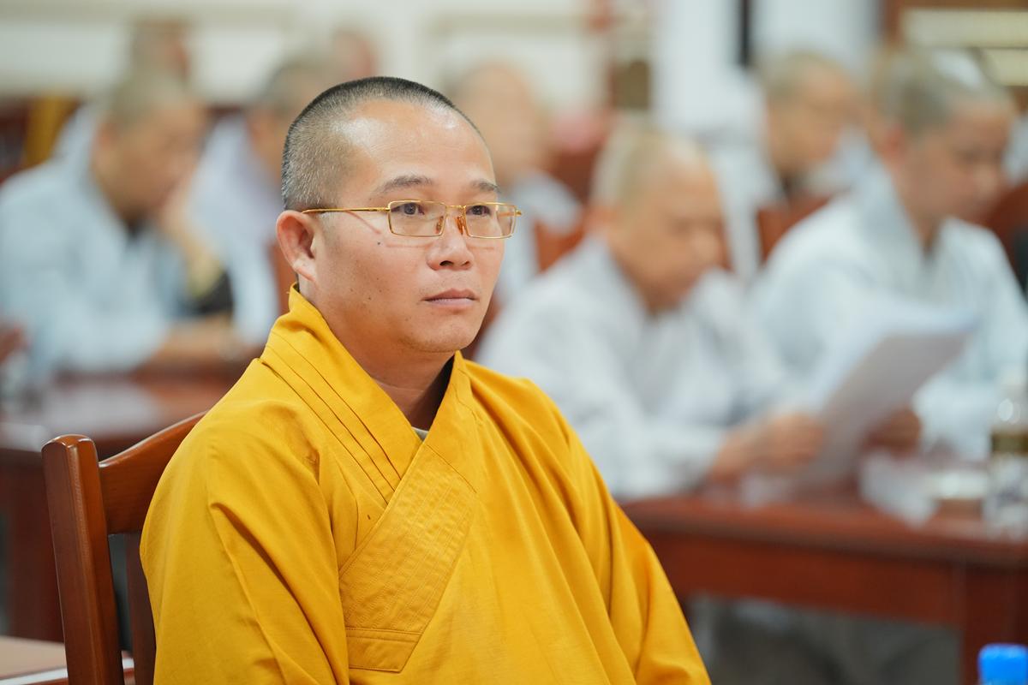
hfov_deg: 11.5
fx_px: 5082
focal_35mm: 178
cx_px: 514
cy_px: 342
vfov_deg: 7.7
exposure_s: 1/125
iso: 4000
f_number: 2.8
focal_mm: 178
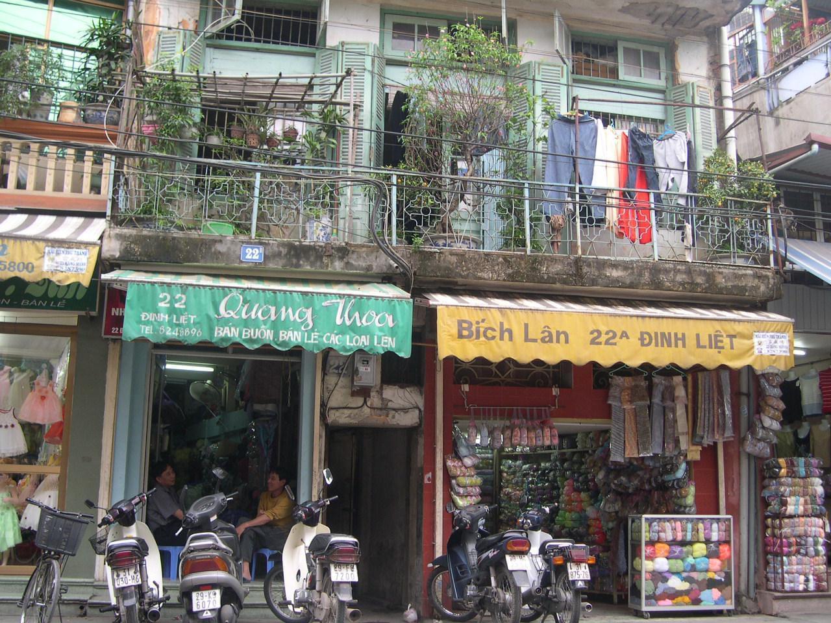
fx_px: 912
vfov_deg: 37.7
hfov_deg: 49.0
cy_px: 312
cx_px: 416
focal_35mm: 38
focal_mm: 8
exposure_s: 1/35.5
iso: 100
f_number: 2.8
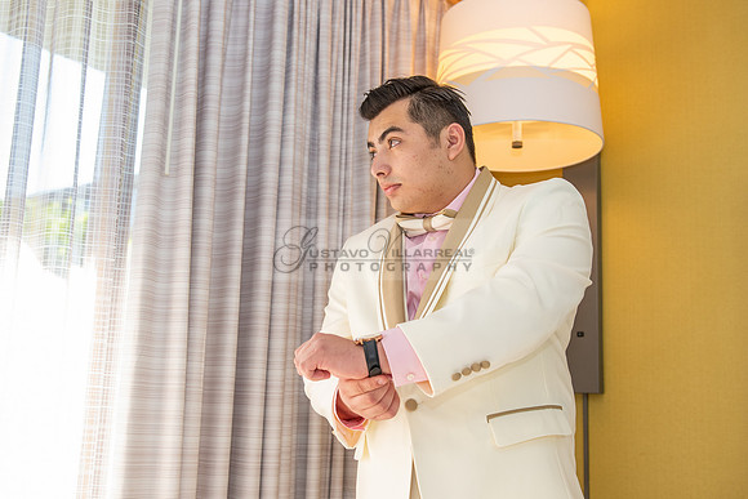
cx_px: 383
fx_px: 854
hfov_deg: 47.3
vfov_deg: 32.6
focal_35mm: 41
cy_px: 248
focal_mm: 32
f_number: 3.5
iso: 500
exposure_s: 1/250
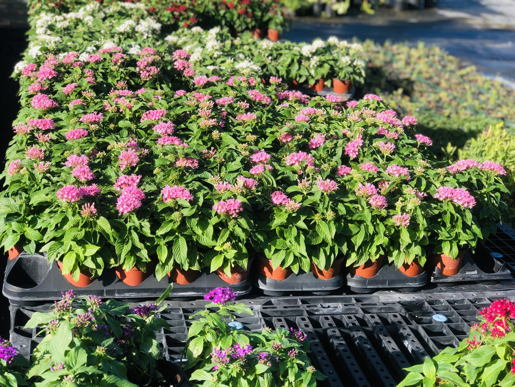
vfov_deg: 25.7
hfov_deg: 33.8
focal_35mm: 57
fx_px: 848
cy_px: 194
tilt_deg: -20.1
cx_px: 258
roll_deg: -5.0
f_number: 2.8
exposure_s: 1/355
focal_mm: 6.6
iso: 20
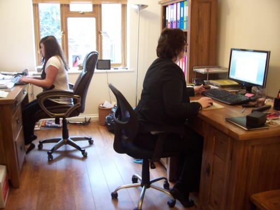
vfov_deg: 41.8
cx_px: 140
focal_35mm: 34
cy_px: 105
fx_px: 275
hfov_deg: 54.0
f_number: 2.7
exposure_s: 1/8
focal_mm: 5.6
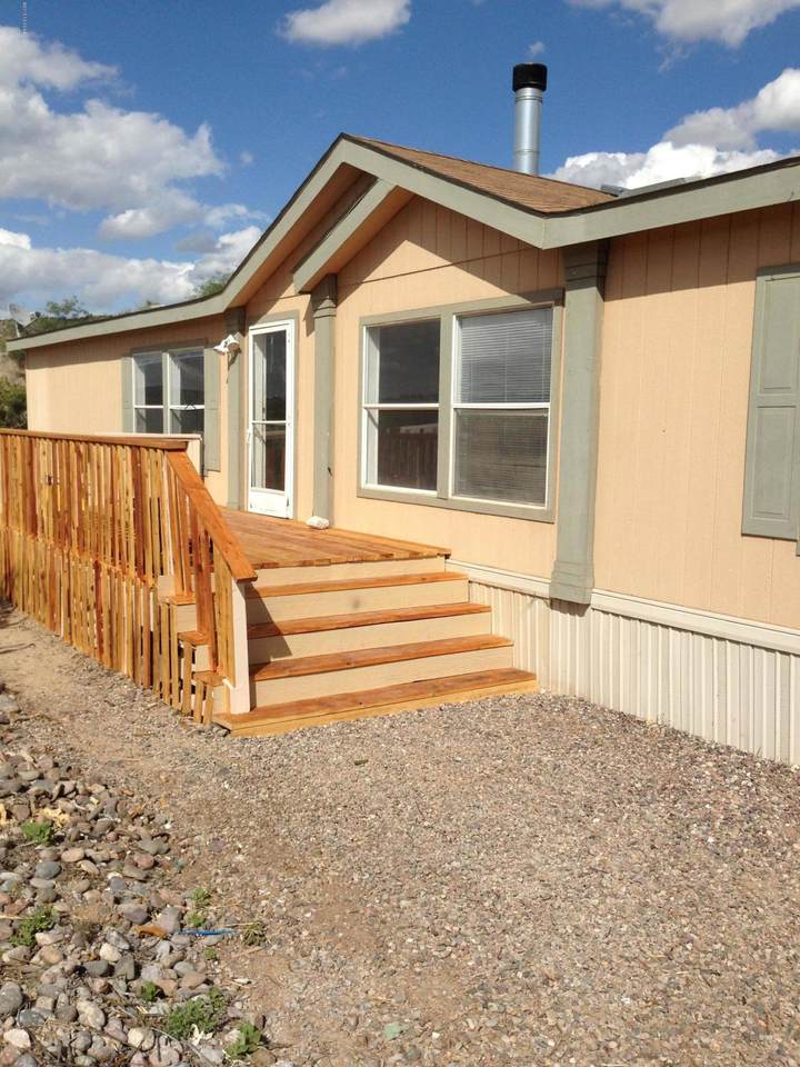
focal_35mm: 33
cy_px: 534
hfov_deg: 42.9
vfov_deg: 55.4
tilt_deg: -4.5
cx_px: 400
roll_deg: -0.8
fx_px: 1017
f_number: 2.4
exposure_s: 1/3195
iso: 50
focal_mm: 4.12
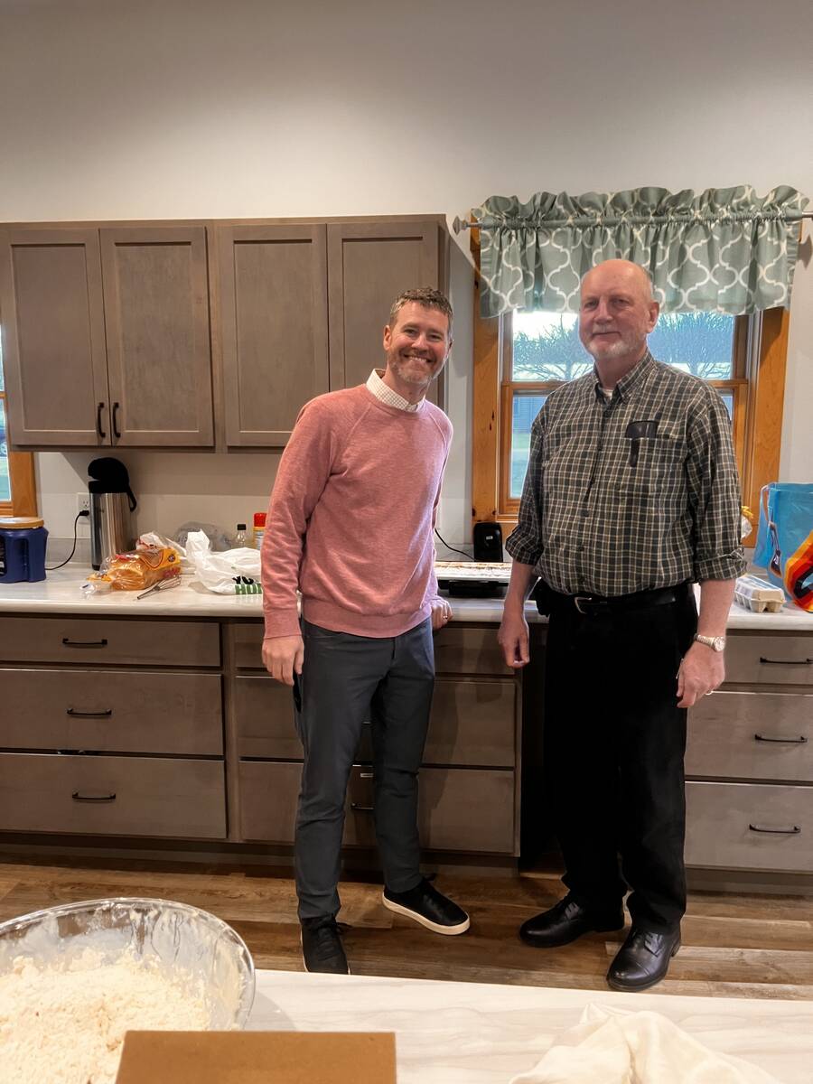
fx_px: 814
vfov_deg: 67.3
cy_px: 542
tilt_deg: -9.7
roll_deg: -1.0
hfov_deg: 53.1
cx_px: 406
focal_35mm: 26
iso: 200
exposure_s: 1/60
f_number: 1.6
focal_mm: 5.1
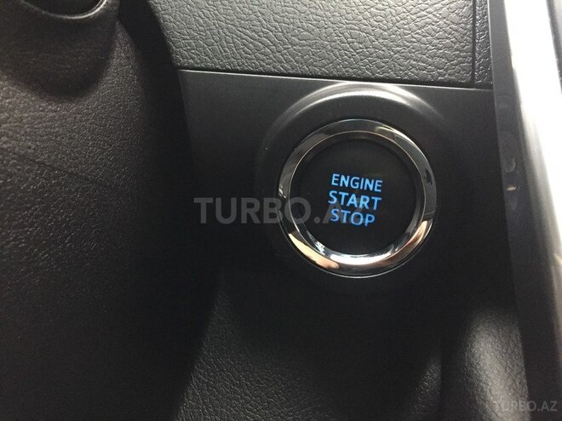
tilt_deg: -13.9
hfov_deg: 61.7
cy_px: 210
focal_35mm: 29
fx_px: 471
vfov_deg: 48.2
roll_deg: -1.7
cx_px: 281
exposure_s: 1/17
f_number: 2.2
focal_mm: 4.15
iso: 320
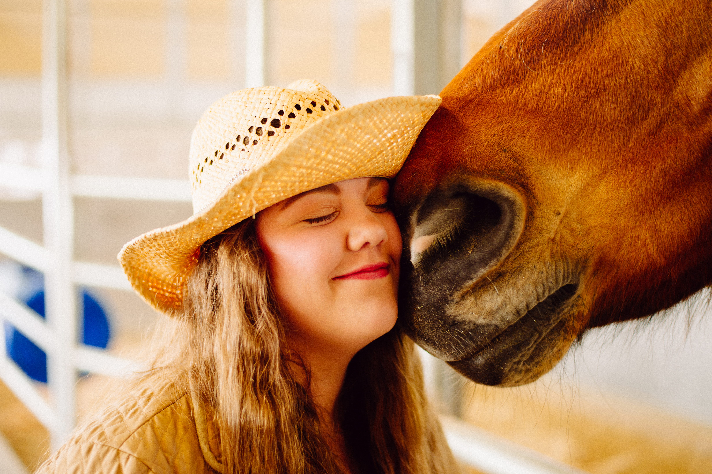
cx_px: 356
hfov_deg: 39.6
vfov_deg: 27.0
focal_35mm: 50
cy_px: 237
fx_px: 988
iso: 200
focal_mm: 50
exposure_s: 1/125
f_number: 2.2
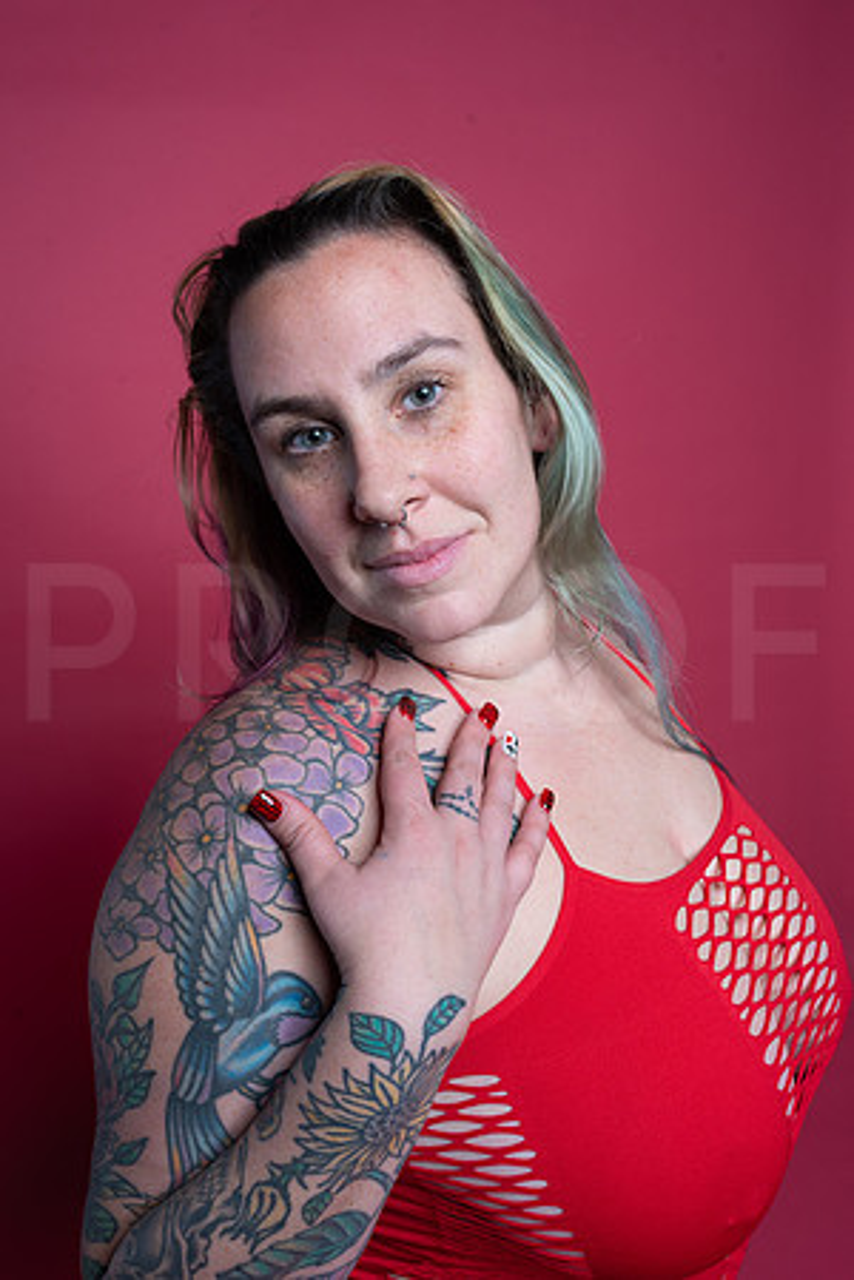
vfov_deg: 54.4
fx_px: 1245
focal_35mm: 35
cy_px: 640
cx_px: 427
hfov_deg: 37.9
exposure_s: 1/160
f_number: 11
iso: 250
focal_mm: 35
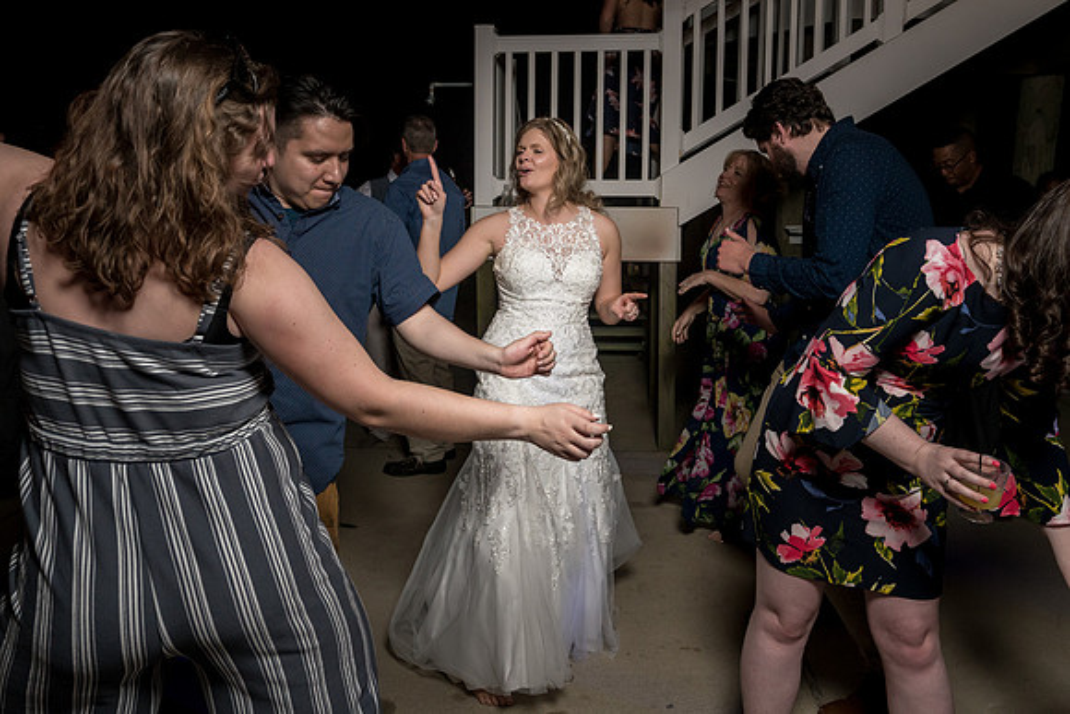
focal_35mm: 28
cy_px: 288
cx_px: 569
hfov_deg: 65.9
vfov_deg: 46.6
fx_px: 824
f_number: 5.6
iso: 2000
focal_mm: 23
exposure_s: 1/160
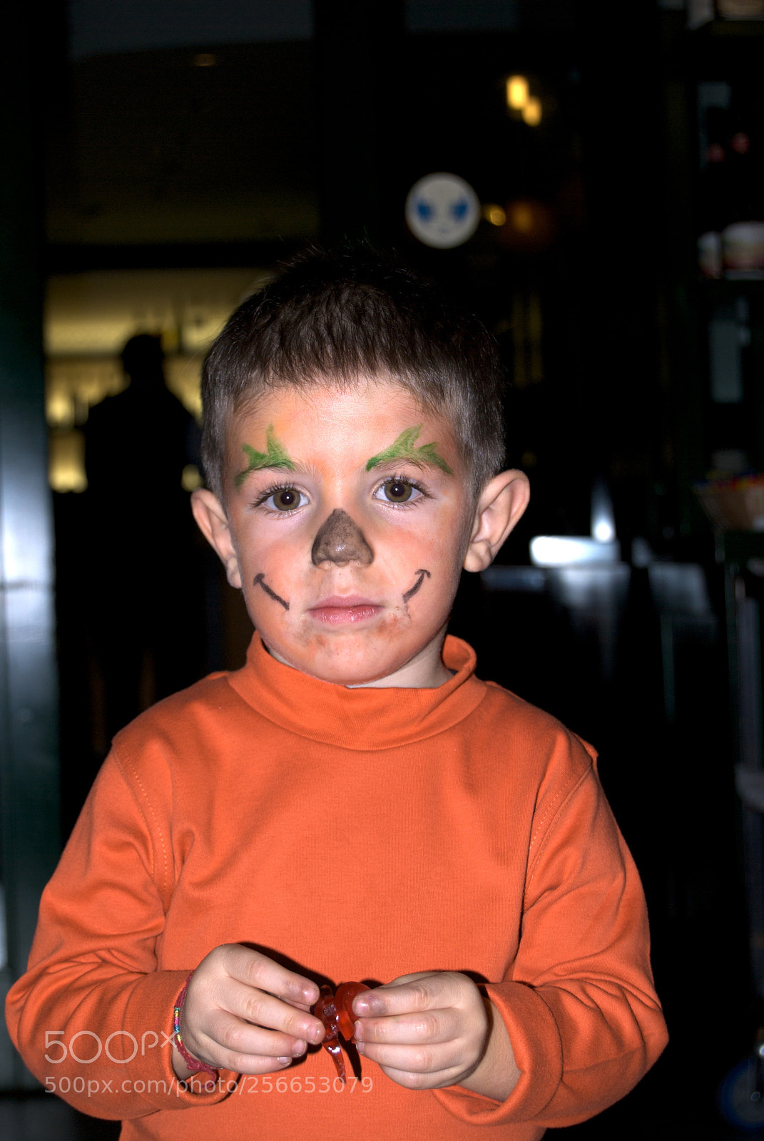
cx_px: 382
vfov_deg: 24.6
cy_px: 570
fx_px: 2619
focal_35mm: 82
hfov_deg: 16.6
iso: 100
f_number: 5.6
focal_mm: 55
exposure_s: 1/125
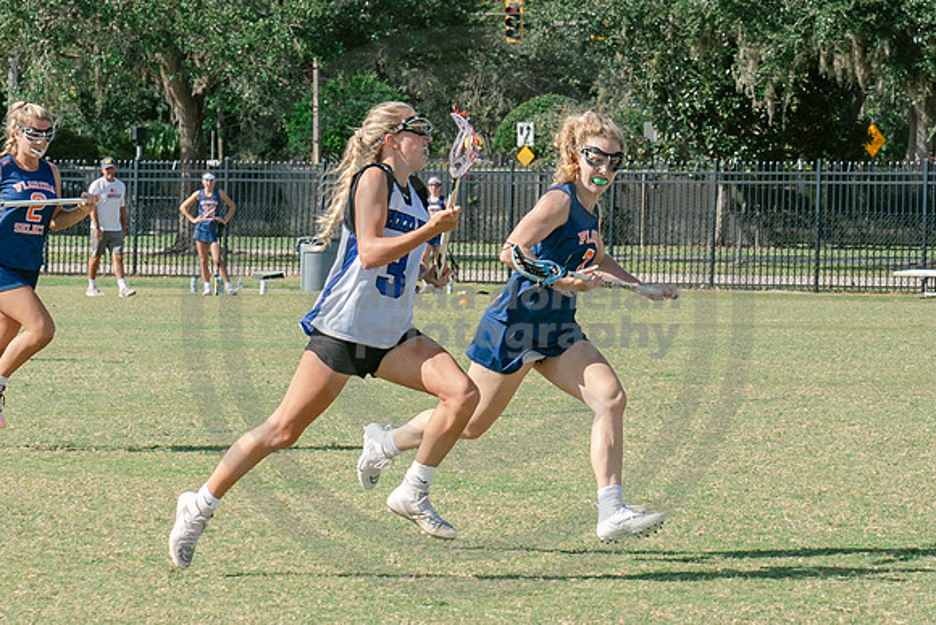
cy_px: 357
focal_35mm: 222
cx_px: 633
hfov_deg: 9.3
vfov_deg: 6.2
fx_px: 5771
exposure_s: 1/1000
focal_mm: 70
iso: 250
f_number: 5.6
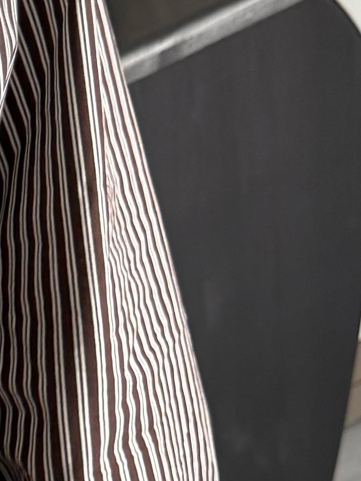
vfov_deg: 16.8
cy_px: 540
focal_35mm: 113
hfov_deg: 12.3
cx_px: -229
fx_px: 1571
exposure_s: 1/70
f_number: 1.78
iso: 200
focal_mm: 6.76
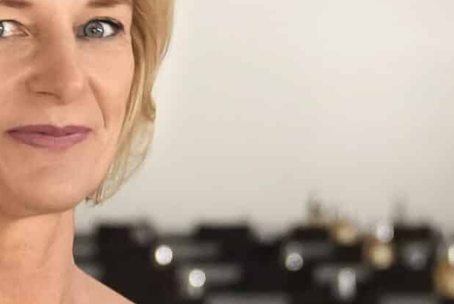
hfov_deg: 14.1
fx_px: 1818
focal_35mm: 144
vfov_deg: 9.5
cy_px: 254
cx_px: 72
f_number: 2.8
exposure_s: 1/50
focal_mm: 35
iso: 12800
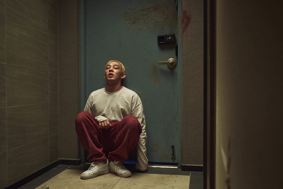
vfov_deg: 36.9
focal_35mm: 36
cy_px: 94
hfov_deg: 53.1
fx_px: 283
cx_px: 142
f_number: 2.8
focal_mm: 24.2
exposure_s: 1/100
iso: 2500
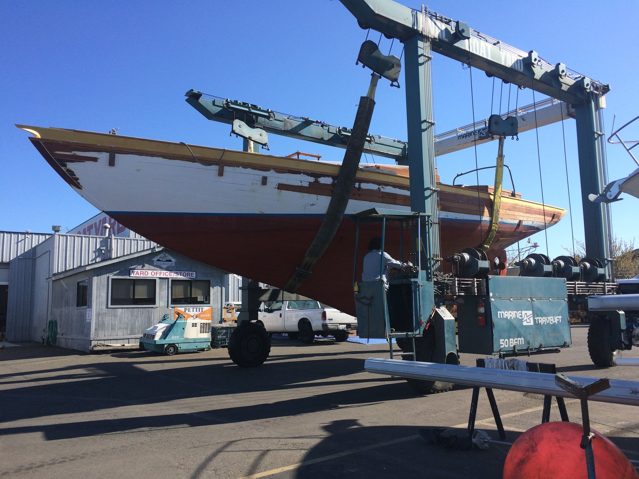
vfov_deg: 48.2
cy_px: 240
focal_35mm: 29
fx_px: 535
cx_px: 320
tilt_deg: +9.9
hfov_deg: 61.7
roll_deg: +2.6
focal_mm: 4.15
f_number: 2.2
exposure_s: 1/1466
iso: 32
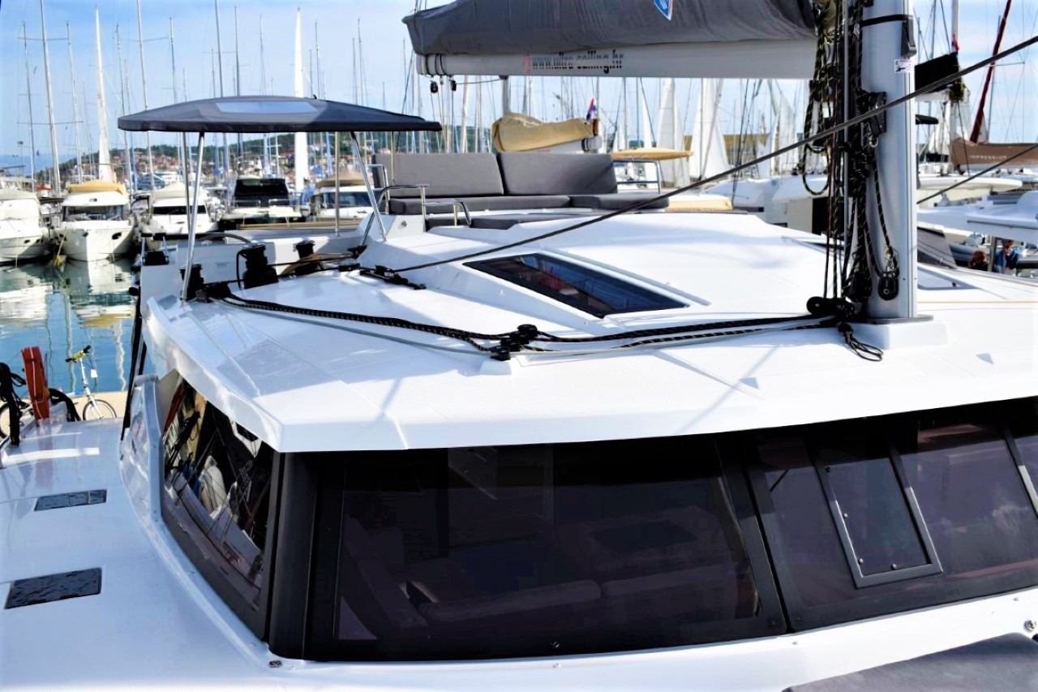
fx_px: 1081
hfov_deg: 51.3
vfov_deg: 35.5
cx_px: 519
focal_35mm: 38
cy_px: 346
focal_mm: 25
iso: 100
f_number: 5.6
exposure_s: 1/800
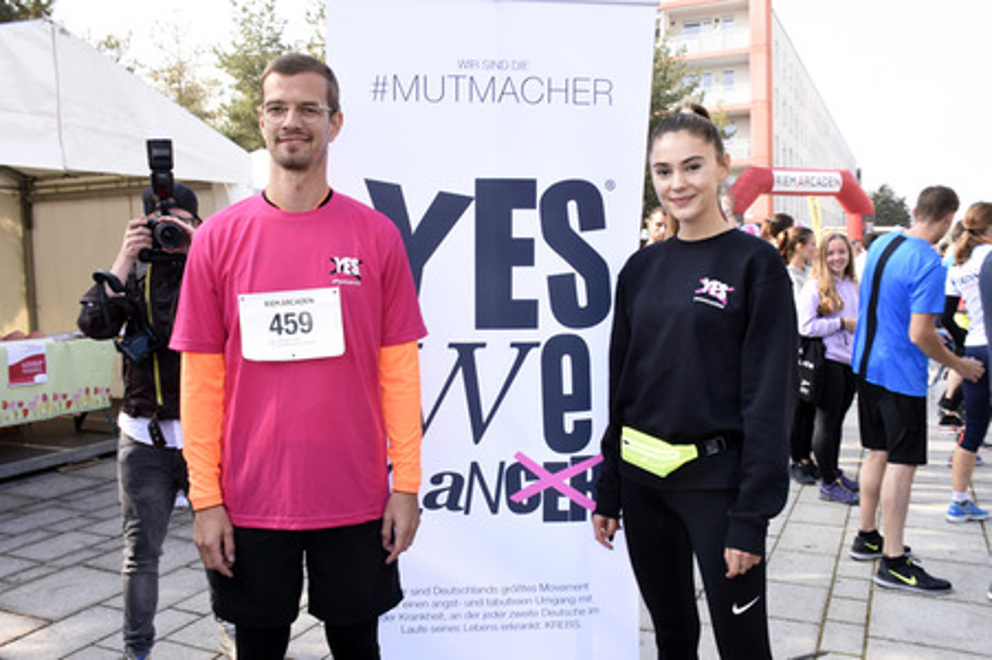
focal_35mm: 30
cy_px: 330
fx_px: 826
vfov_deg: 43.5
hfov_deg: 62.0
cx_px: 496
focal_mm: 20
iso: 400
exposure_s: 1/160
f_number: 8
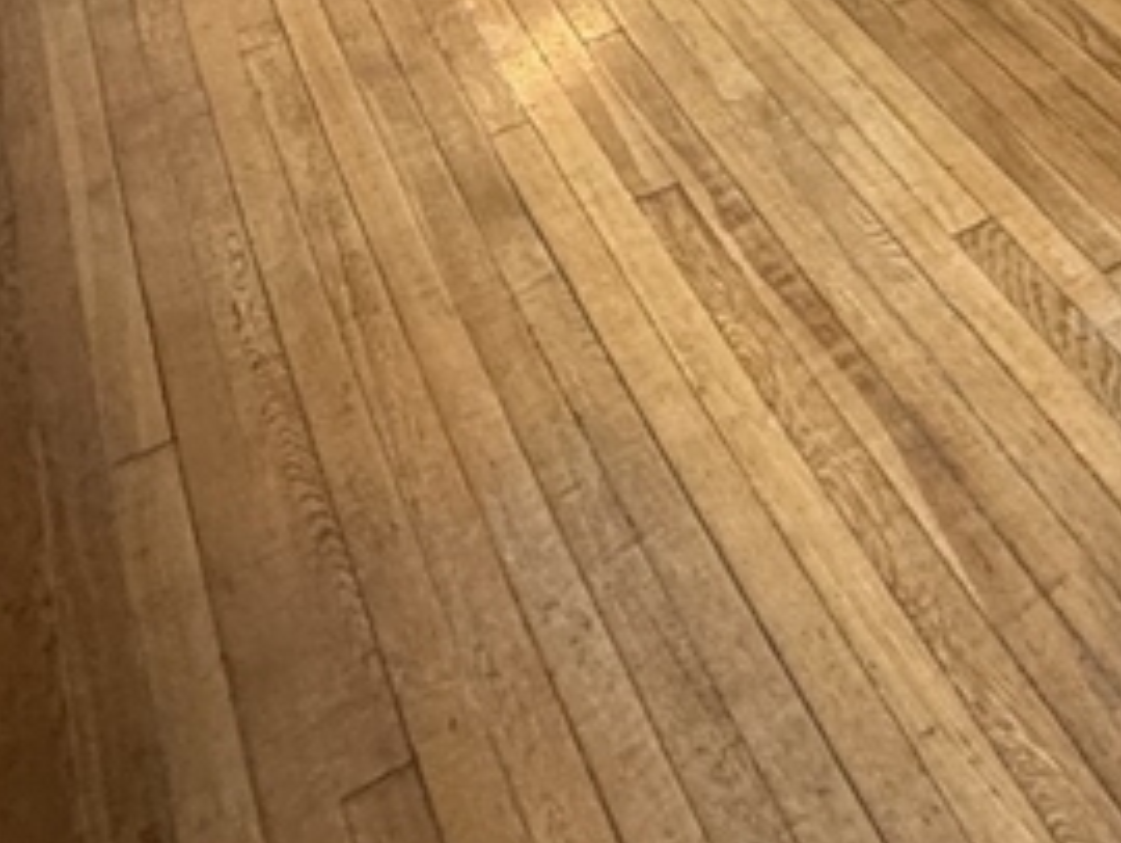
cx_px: 1071
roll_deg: -0.1
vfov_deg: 19.7
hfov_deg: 33.6
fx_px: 1718
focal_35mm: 53
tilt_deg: -8.8
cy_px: -706
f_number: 2.2
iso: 320
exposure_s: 1/60
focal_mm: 2.22
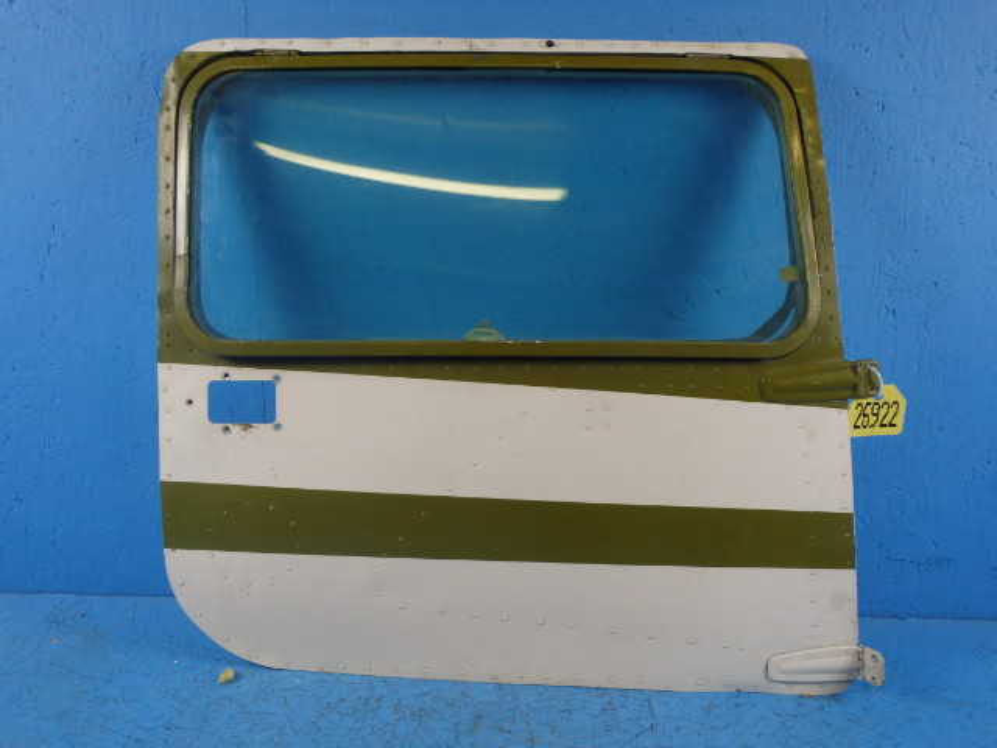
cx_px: 498
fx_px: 806
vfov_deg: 49.7
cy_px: 374
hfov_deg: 63.4
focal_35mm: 28
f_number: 3.9
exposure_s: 1/40
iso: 200
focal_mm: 5
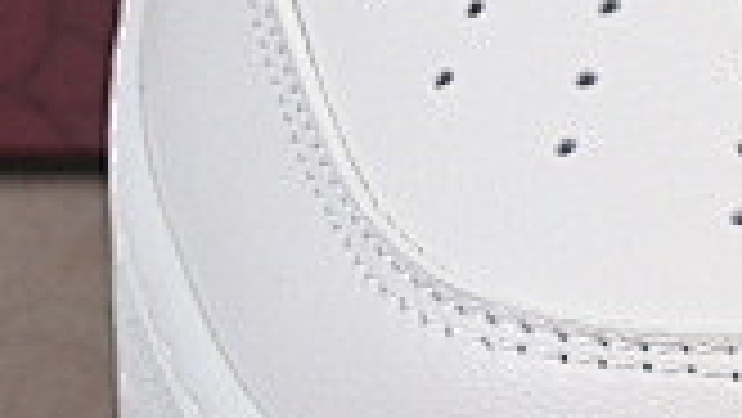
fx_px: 10137
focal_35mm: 515
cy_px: -166
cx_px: 1232
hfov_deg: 4.2
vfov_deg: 2.4
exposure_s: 1/80
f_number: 8
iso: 160
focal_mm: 50
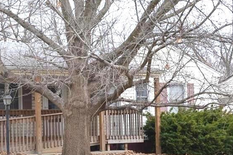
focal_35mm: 97
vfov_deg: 14.0
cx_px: 44
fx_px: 627
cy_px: 125
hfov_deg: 20.8
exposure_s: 1/125
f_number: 8
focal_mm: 35
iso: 400
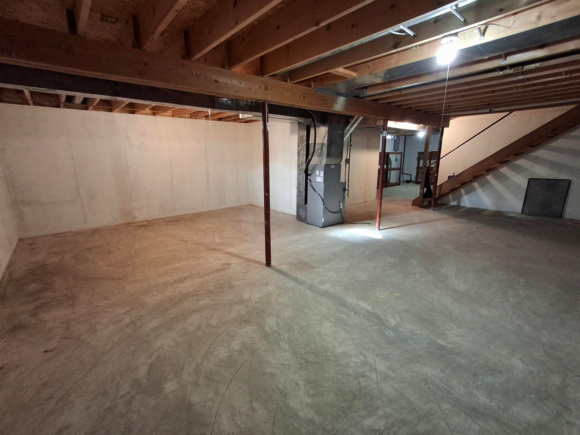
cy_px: 218
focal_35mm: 16
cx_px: 290
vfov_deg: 78.1
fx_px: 268
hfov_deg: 94.5
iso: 250
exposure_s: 1/24
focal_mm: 1.64
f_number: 2.2
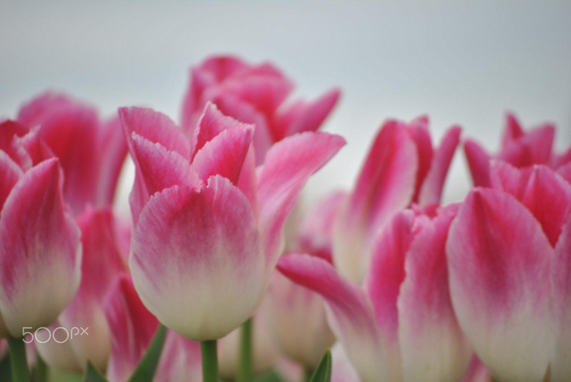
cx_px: 286
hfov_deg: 8.6
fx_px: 3811
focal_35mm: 240
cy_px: 191
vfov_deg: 5.7
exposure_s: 1/60
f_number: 5.3
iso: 100
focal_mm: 160
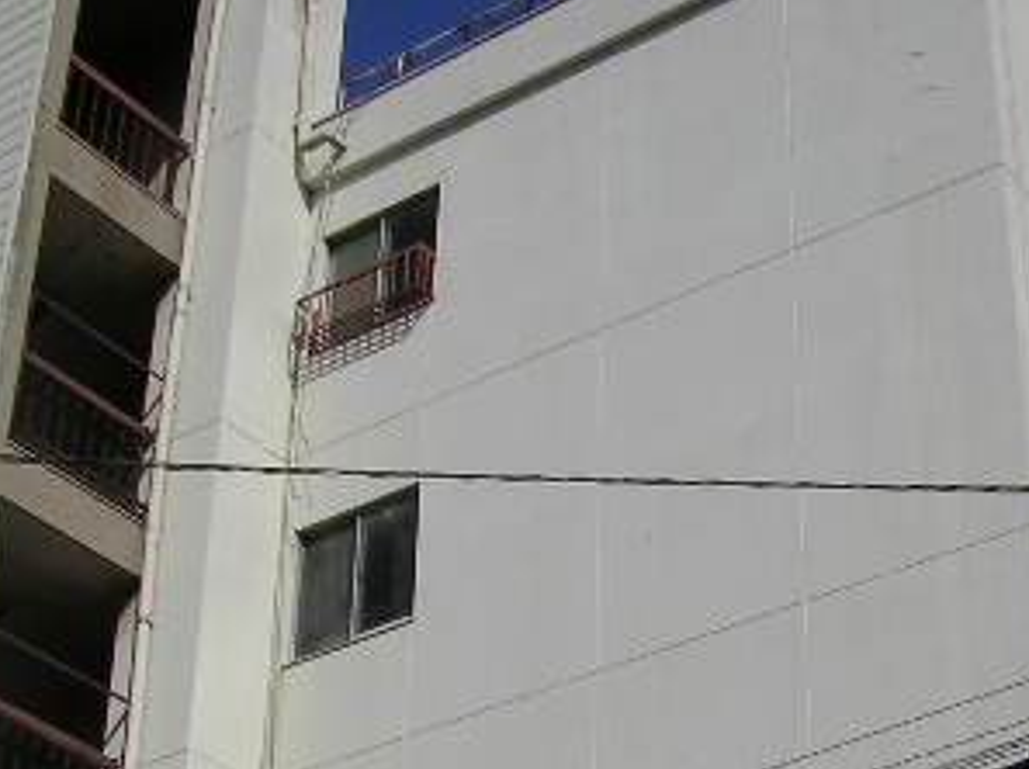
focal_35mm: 82
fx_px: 2435
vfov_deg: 17.7
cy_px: 662
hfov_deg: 23.7
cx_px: 735
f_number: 4.1
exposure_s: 1/1838
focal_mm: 5.8
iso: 71
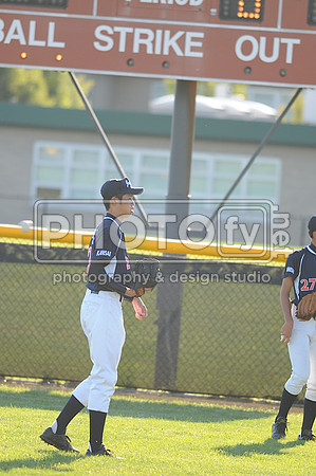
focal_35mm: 450
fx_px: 5938
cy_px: 238
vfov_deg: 4.6
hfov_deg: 3.0
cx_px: 158
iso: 200
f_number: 4
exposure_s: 1/400
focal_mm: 300
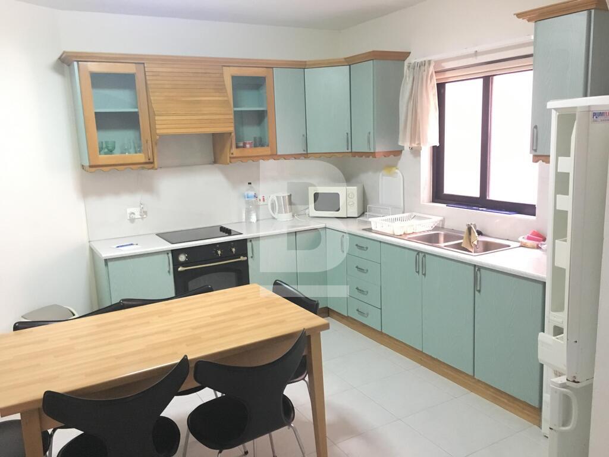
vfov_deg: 48.2
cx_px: 304
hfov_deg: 61.7
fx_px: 510
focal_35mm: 29
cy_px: 228
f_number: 2.2
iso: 500
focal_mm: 4.15
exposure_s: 1/17
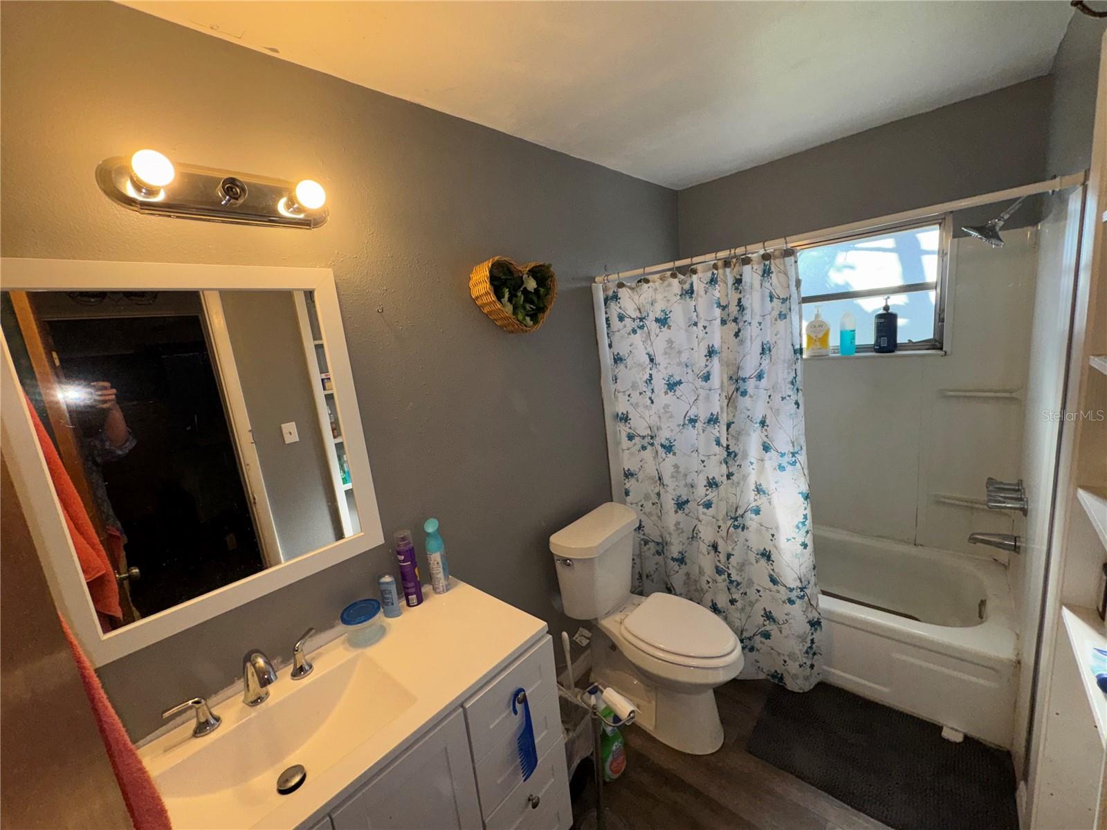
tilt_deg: -10.2
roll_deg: +6.2
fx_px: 448
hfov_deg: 102.1
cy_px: 415
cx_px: 554
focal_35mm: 14
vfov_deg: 85.7
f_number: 2.2
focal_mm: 2.22
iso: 64
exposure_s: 1/122
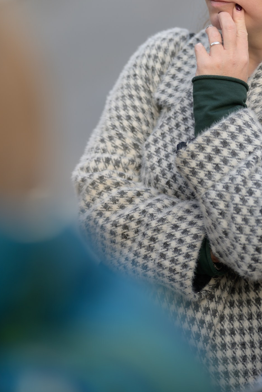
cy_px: 53
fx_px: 1921
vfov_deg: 11.6
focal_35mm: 176
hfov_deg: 7.8
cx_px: 151
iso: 100
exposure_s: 1/200
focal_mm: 97
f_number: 2.7
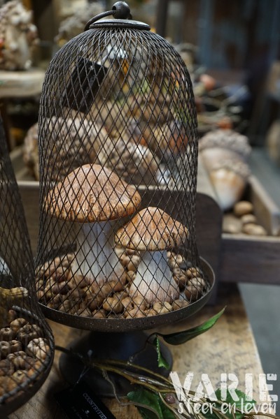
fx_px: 467
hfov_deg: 33.4
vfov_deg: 48.5
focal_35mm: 40
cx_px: 140
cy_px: 210
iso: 2000
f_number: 4
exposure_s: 1/60
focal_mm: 40
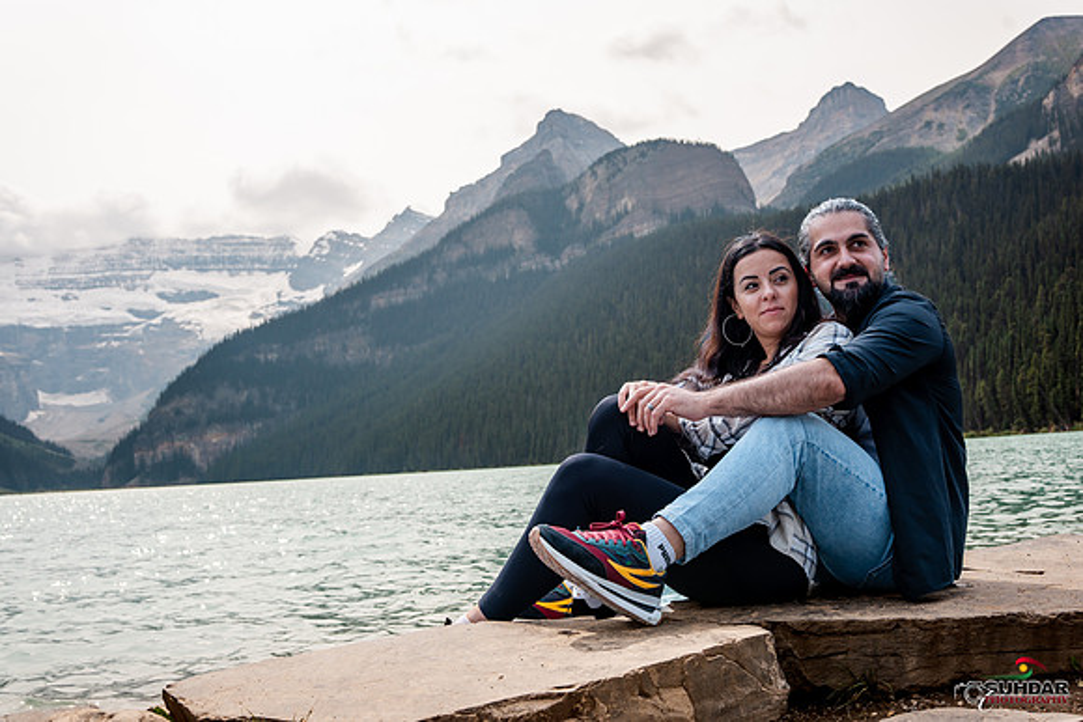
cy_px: 361
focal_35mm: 35
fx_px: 1053
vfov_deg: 37.9
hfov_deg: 54.4
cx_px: 542
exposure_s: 1/640
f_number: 6.3
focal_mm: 35
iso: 200
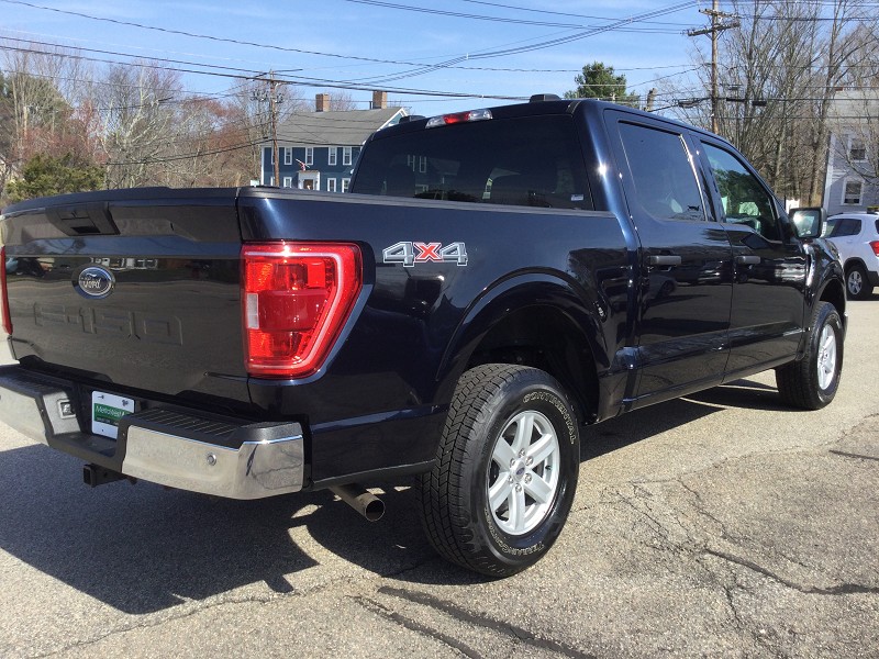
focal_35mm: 31
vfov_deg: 45.4
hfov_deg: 58.4
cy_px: 330
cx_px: 440
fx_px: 787
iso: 25
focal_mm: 3.3
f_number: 2.4
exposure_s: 1/702
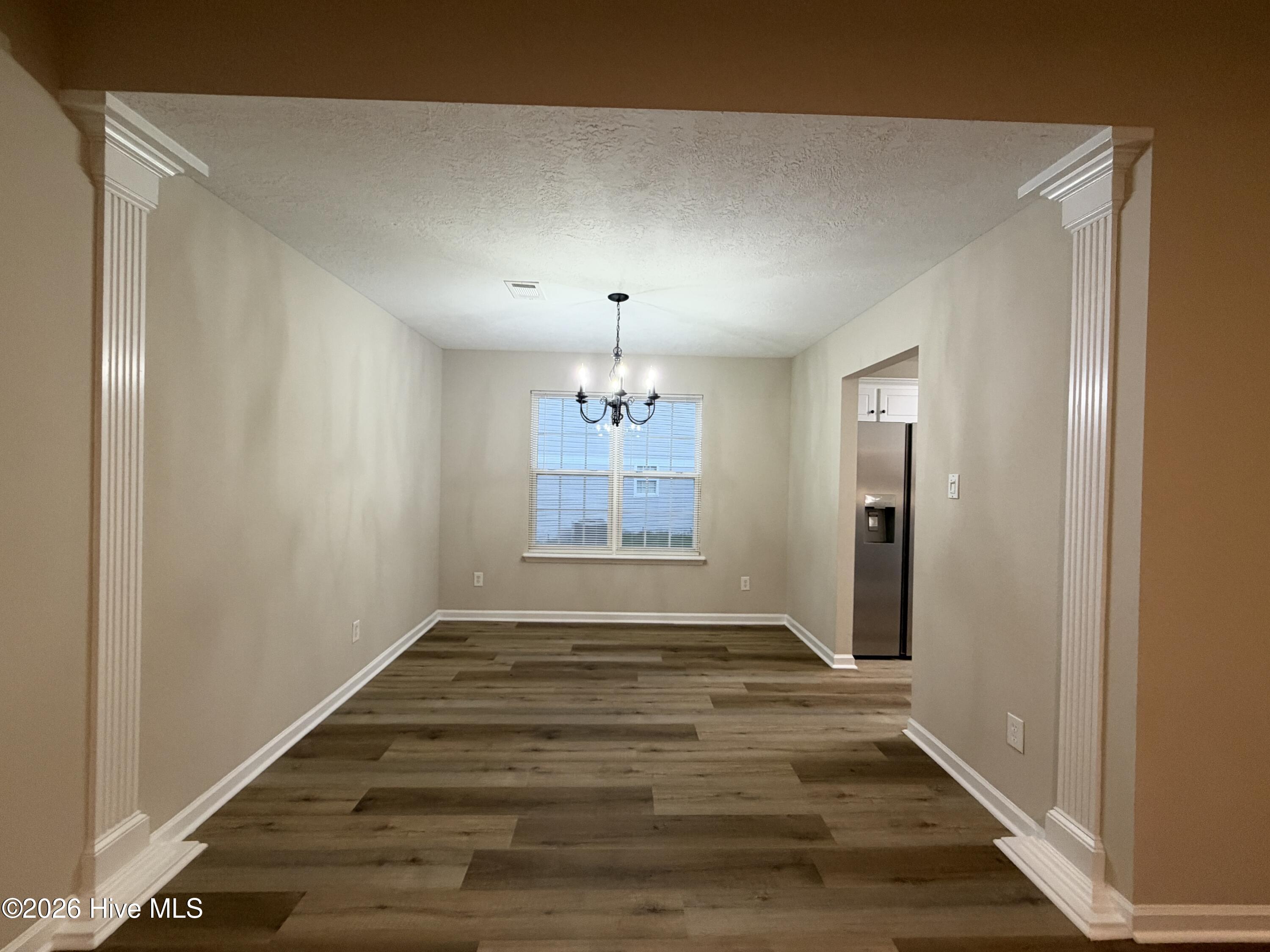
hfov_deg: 102.1
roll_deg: -0.9
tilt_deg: -0.1
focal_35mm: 14
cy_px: 476
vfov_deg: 85.7
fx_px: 514
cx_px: 635
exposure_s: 1/59
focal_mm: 2.22
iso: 400
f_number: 2.2
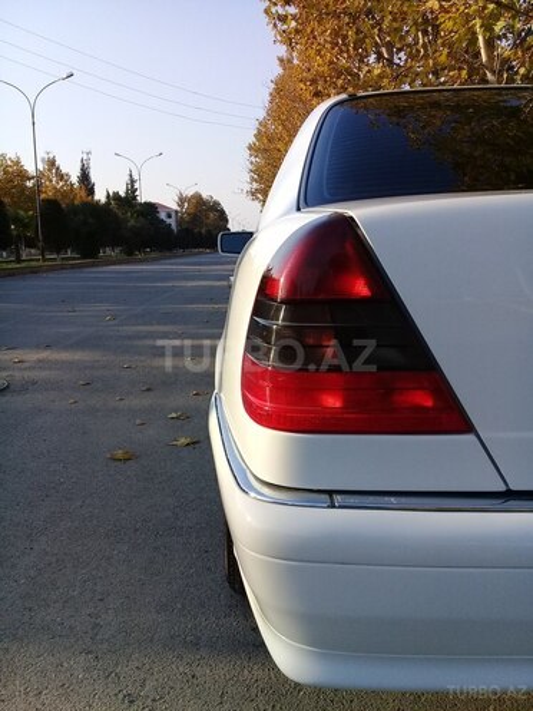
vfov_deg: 58.4
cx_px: 266
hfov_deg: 45.4
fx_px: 636
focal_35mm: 31
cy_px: 356
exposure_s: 1/668
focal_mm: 3.3
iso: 50
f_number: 2.2
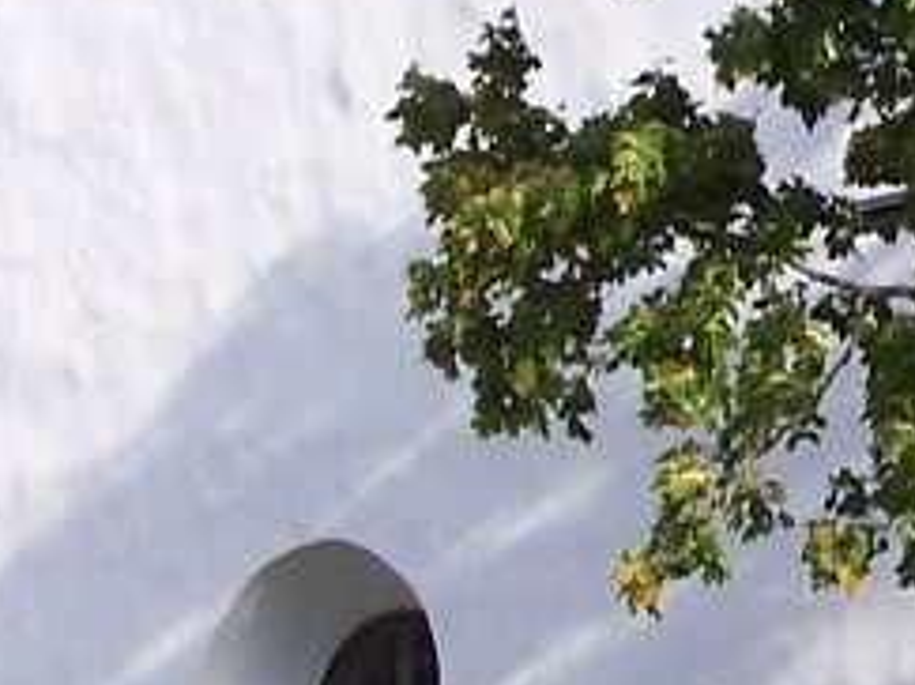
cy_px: 256
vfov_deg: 5.9
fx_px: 6658
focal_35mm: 252
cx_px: 1088
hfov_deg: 7.8
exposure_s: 1/350
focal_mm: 8.5
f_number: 4.5
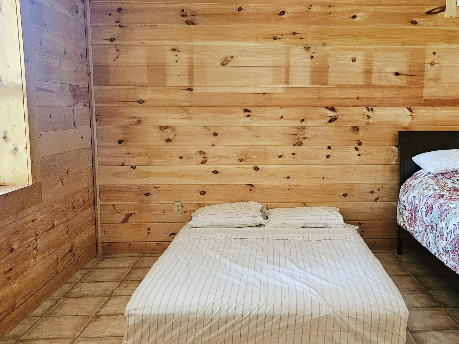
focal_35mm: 38
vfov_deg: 37.7
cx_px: 290
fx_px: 504
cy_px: 167
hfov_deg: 48.5
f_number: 1.8
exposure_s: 1/120
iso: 1000
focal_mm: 5.4
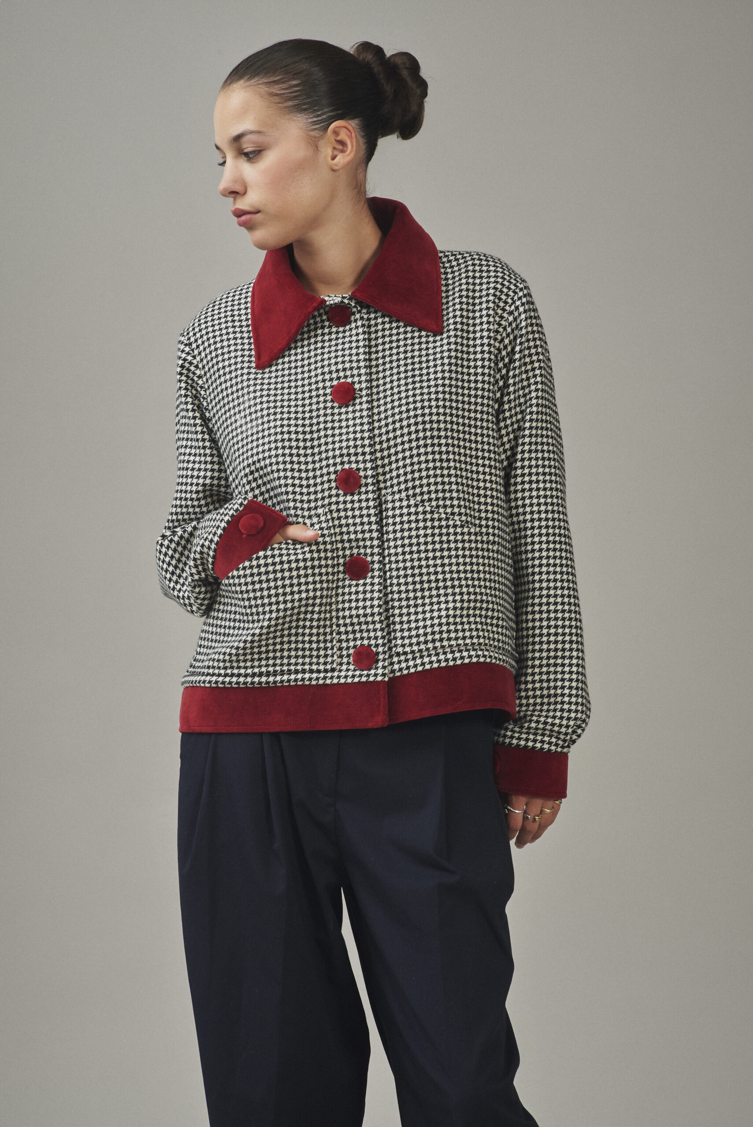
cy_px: 564
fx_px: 3291
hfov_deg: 13.1
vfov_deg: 19.4
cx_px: 376
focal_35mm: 105
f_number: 11
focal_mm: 105
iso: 200
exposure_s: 1/160
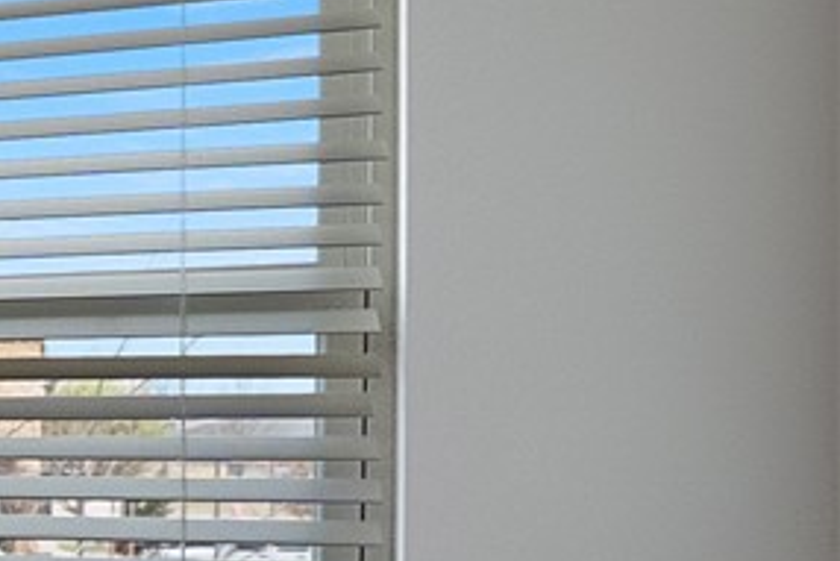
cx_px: -1985
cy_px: 470
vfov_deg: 14.9
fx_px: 2124
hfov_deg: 10.0
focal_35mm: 91
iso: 500
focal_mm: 12
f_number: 9
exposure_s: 1/80
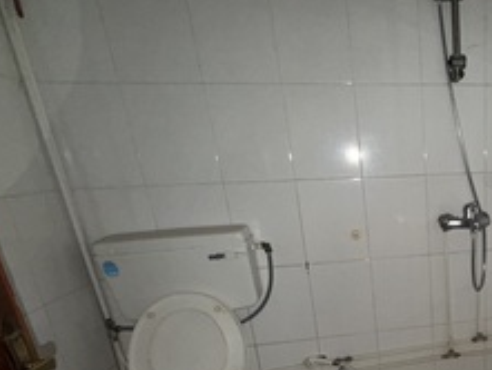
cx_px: 453
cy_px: 286
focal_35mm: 29
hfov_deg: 53.1
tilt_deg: -19.1
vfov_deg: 46.2
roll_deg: +2.0
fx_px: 412
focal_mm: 2.22
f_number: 2.2
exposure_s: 1/30
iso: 125
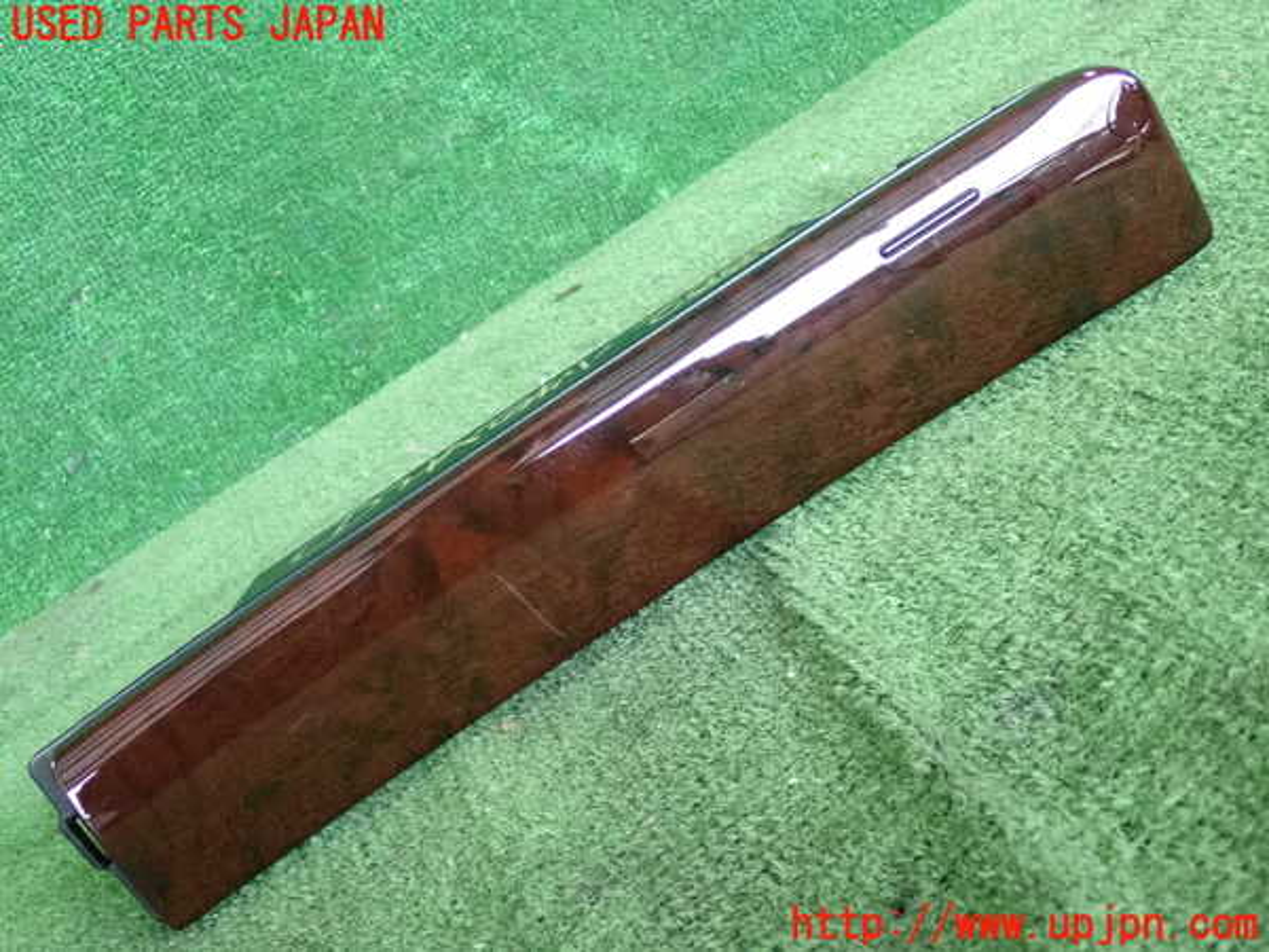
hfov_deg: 42.9
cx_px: 634
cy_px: 476
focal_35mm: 44
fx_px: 1613
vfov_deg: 32.9
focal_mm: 7.84
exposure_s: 1/125
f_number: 2.9
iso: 2000
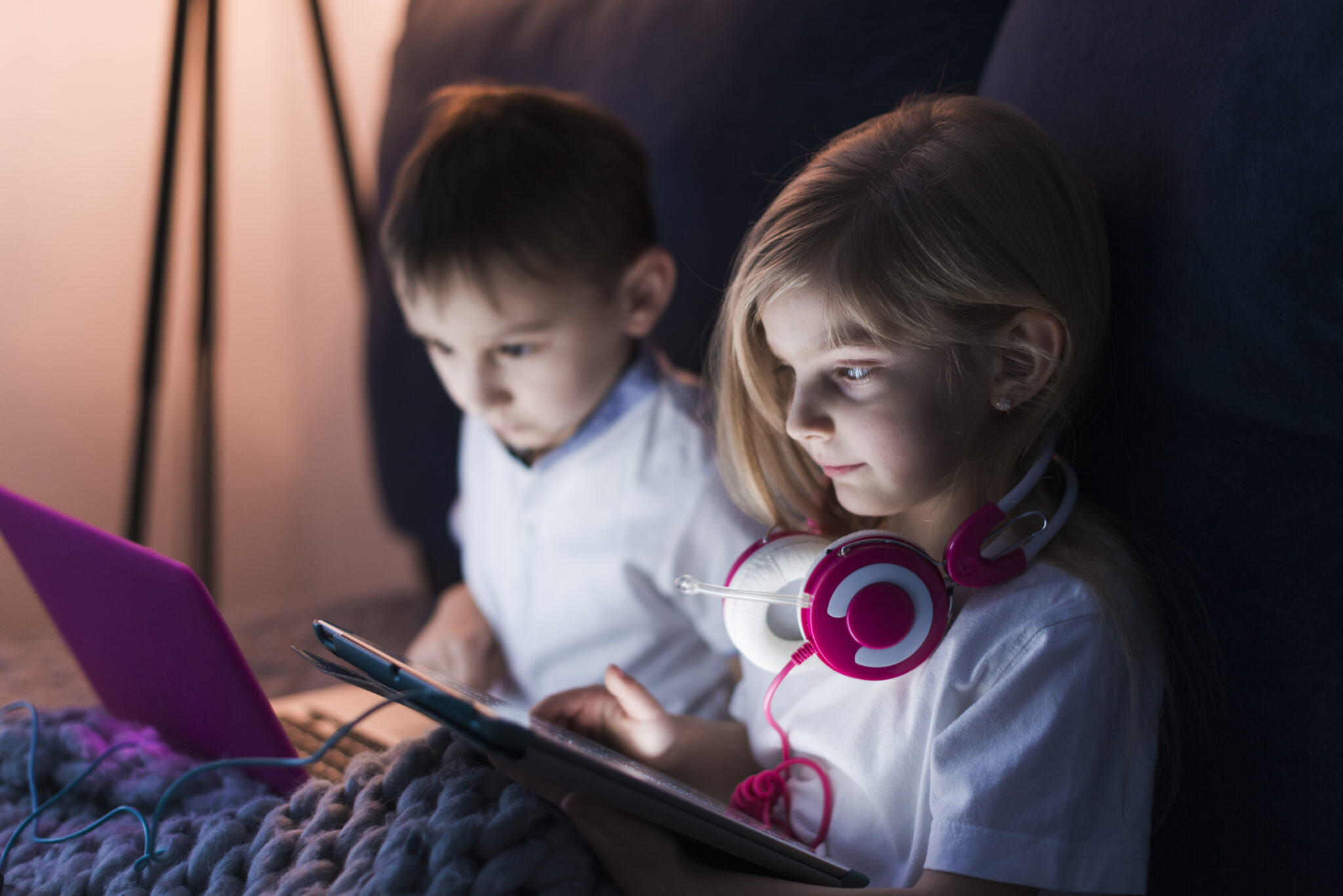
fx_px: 1866
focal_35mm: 50
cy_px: 448
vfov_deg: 27.0
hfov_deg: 39.6
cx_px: 672
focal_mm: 50
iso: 400
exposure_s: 1/60
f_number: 2.2
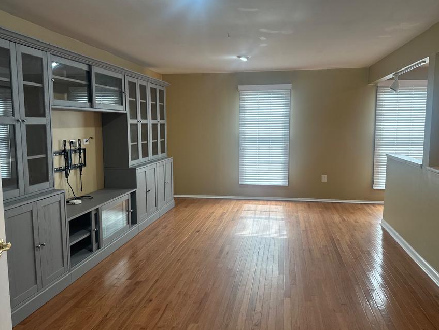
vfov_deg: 48.3
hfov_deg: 61.6
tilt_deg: -5.3
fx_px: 368
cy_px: 163
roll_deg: -0.4
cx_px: 223
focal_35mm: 29
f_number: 1.78
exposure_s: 1/120
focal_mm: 6.86
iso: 200
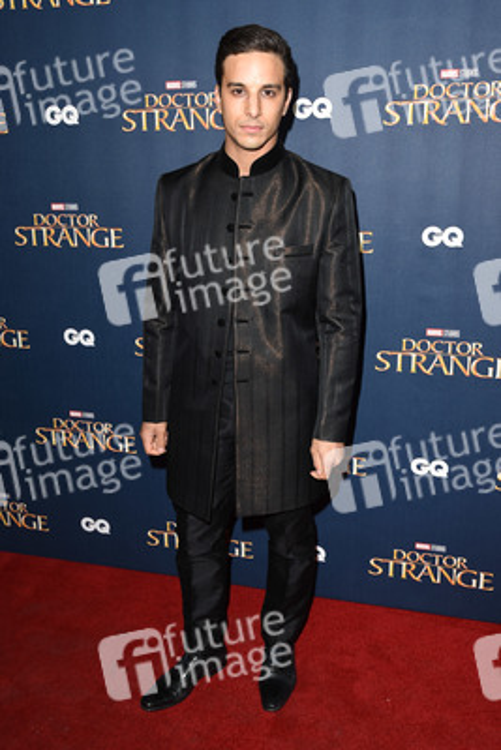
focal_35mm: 32
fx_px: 667
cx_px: 250
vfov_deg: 58.7
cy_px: 375
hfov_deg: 41.1
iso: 640
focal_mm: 32
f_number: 5.6
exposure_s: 1/250
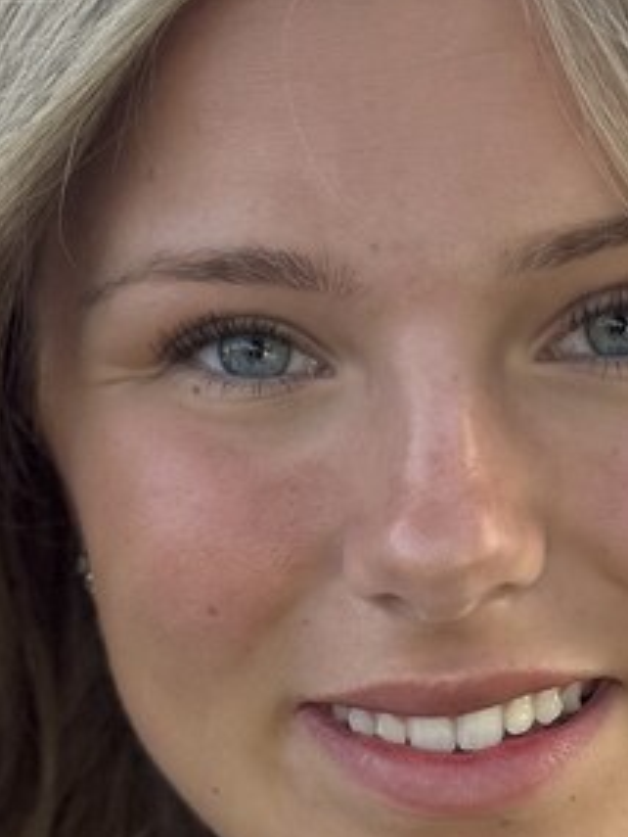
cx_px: 402
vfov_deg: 15.4
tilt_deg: -20.3
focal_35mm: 118
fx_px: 2852
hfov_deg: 12.6
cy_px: 1266
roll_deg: -1.5
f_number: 1.78
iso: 80
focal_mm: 6.76
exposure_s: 1/643
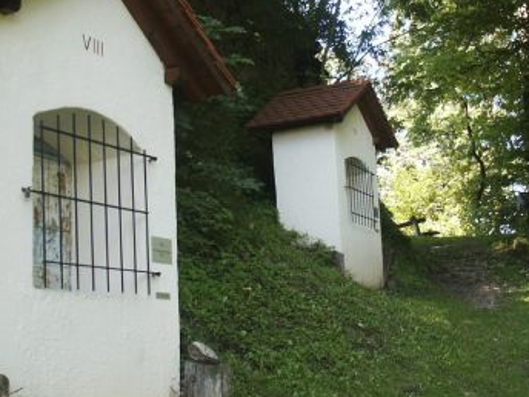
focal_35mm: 61
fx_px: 932
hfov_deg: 31.7
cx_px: 260
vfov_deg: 24.0
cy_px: 180
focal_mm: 7.18
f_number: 3
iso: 64
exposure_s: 1/90
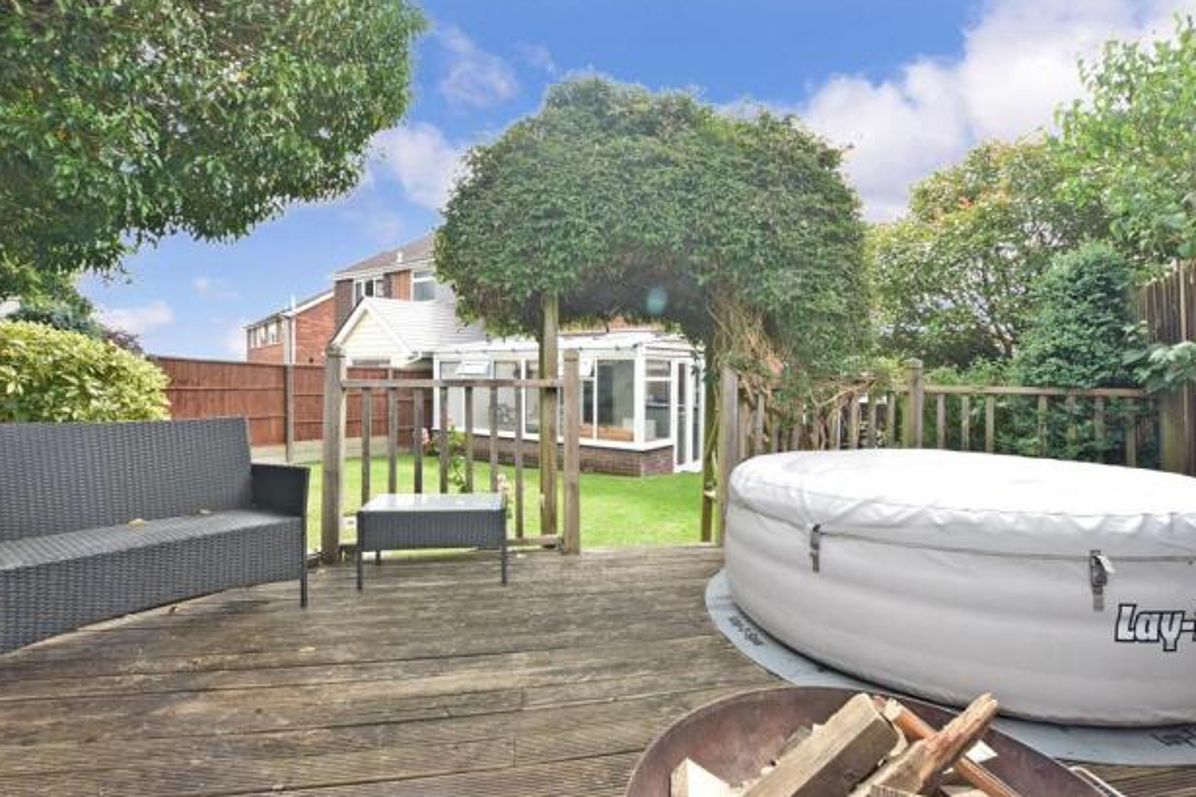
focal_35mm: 16
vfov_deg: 73.7
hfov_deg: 96.7
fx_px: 532
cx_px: 626
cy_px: 384
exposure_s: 1/40
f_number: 16
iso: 250
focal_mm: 10
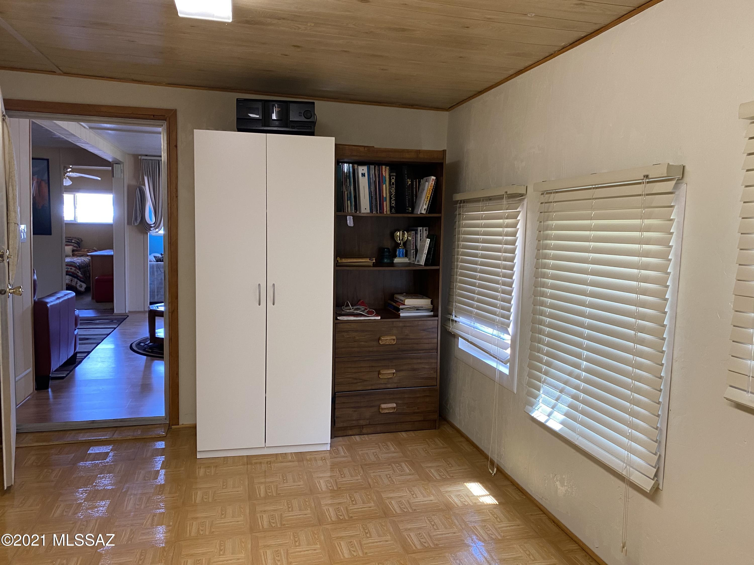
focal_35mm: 26
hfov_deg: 67.3
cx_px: 377
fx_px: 566
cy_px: 282
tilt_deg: -3.9
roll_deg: -0.3
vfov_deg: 53.1
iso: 160
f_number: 1.8
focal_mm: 4.25
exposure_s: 1/60
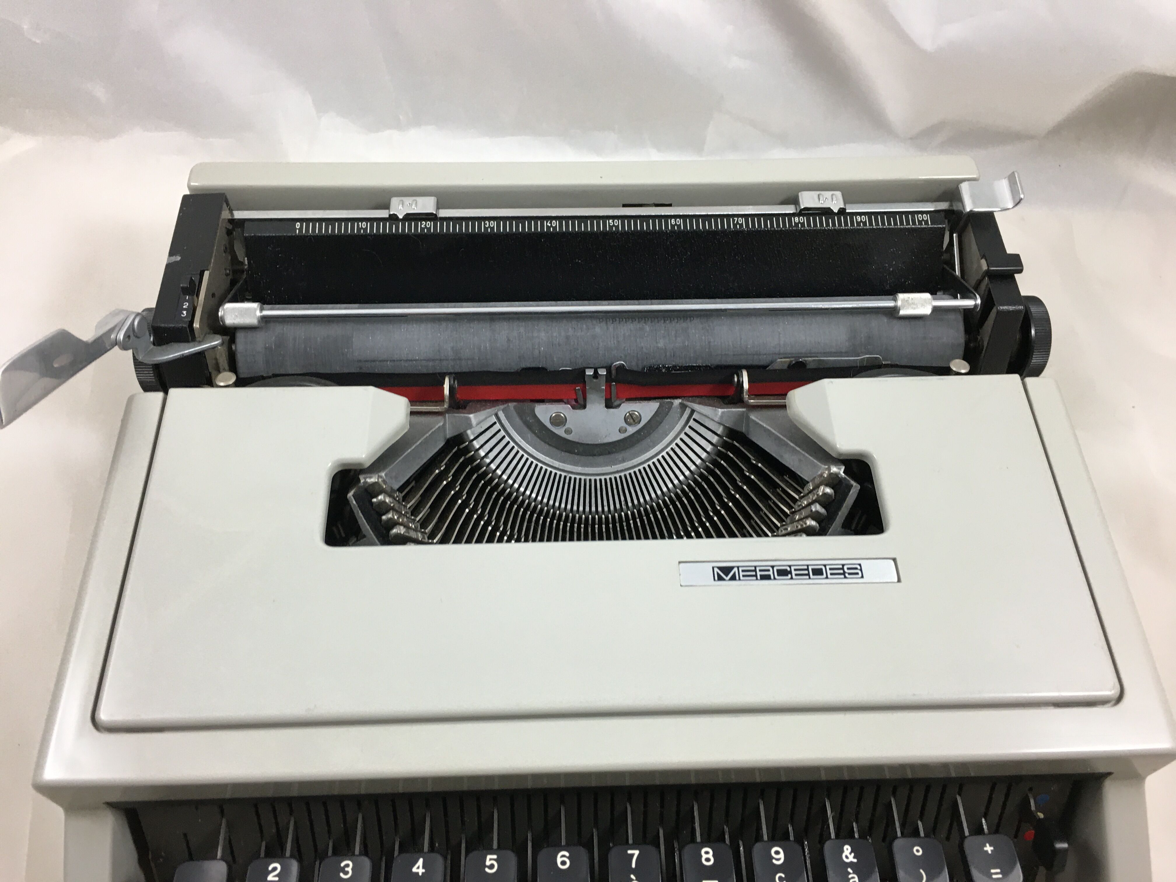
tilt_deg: -58.2
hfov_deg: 61.7
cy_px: 441
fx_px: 985
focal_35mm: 29
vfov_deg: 48.2
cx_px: 588
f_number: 2.2
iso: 50
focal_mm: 4.15
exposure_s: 1/33
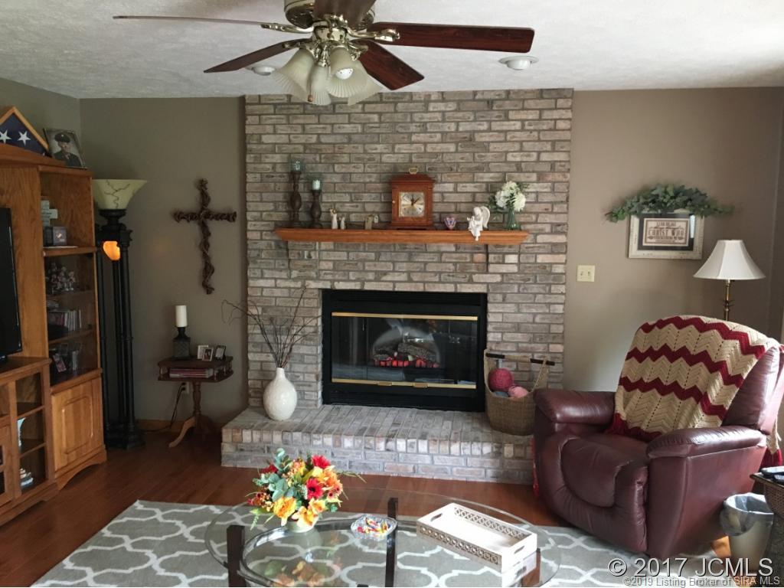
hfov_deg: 61.7
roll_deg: -1.0
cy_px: 294
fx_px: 657
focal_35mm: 29
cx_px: 392
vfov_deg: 48.2
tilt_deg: -7.9
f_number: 2.2
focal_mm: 4.15
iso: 200
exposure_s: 1/30
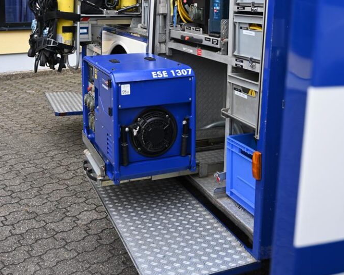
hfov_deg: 41.9
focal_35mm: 44
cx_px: 173
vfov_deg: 32.7
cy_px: 38
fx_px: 449
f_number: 3.8
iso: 100
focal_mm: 20.5
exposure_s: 1/60
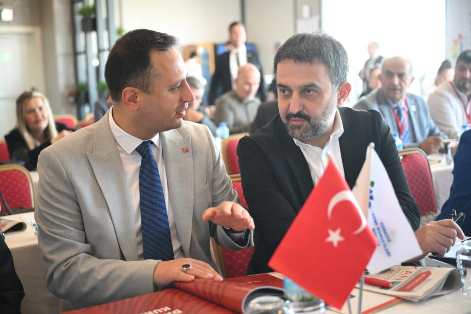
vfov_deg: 28.1
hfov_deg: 41.1
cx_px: 236
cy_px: 157
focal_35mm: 48
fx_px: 628
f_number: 2.8
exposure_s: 1/200
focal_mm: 48
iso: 3200
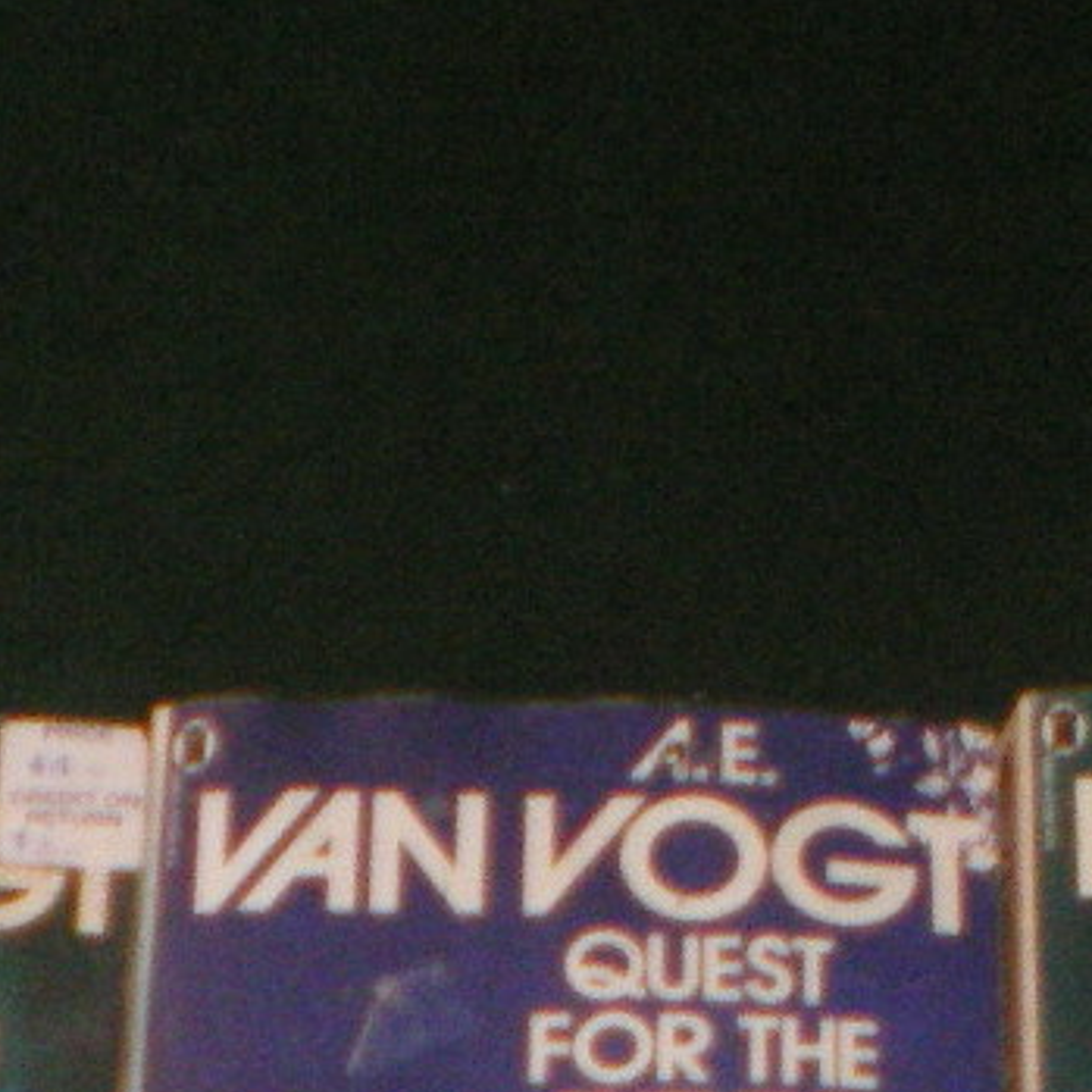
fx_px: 5496
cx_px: 498
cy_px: 1264
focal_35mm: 154
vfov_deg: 11.2
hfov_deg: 11.3
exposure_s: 1/50
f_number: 3.1
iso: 400
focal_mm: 6.3
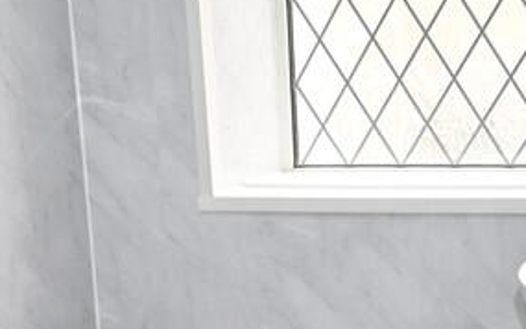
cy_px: 441
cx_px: 216
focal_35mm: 88
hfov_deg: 23.5
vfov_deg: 14.2
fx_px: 1261
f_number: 3.5
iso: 125
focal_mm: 16
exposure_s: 1/60
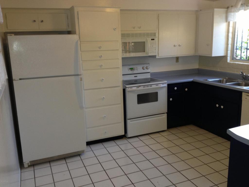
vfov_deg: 40.7
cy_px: 94
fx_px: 252
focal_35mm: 35
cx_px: 124
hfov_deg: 52.6
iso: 125
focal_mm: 4.28
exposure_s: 1/20
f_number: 2.4
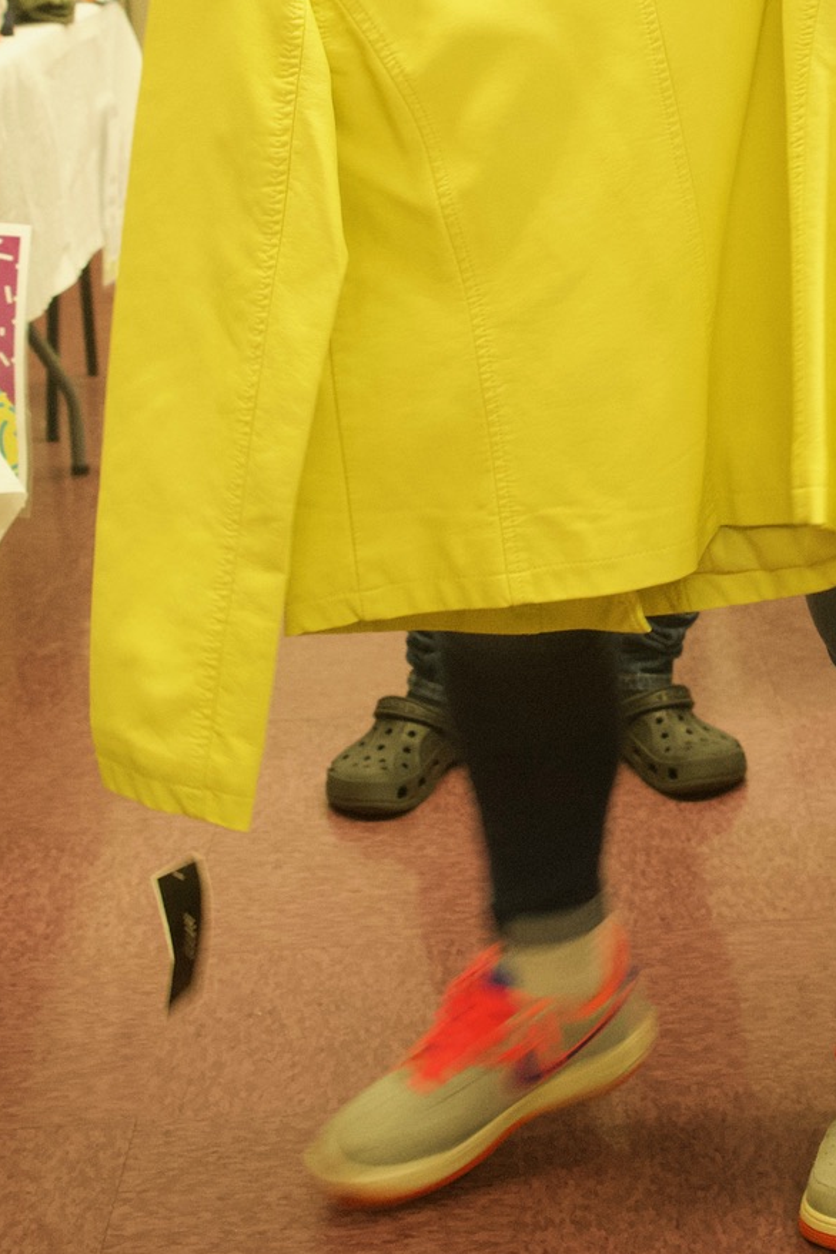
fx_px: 2647
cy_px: 171
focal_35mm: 76
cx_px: 795
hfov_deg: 17.6
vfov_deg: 25.9
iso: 4000
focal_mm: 29
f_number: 4.5
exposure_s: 1/80
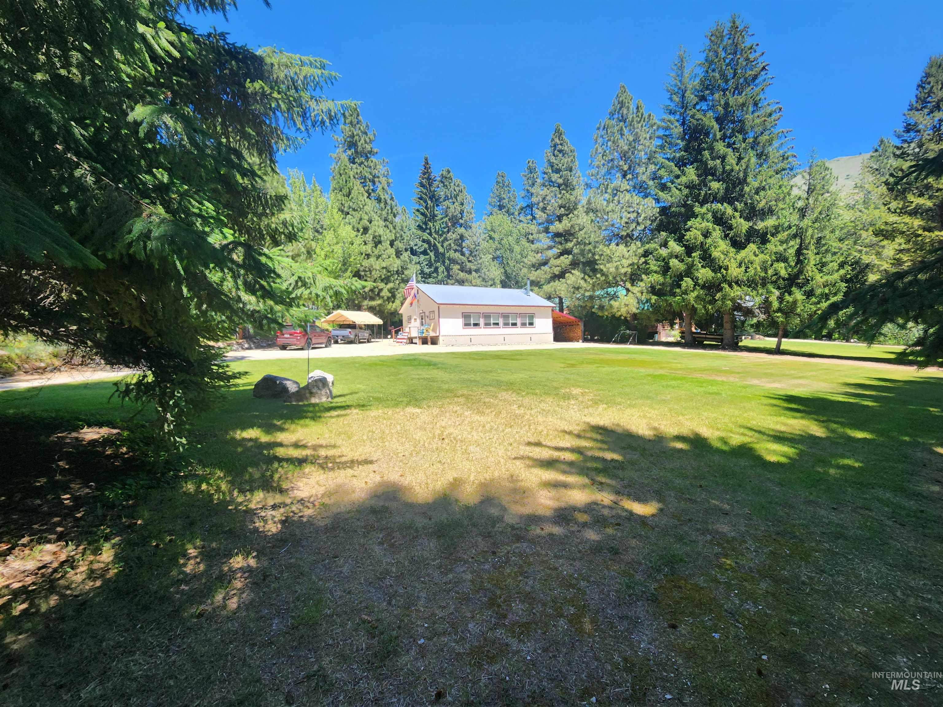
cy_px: 354
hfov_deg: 106.2
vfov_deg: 89.9
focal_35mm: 13
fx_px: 354
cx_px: 472
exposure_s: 1/525
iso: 50
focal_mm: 2.2
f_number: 2.2
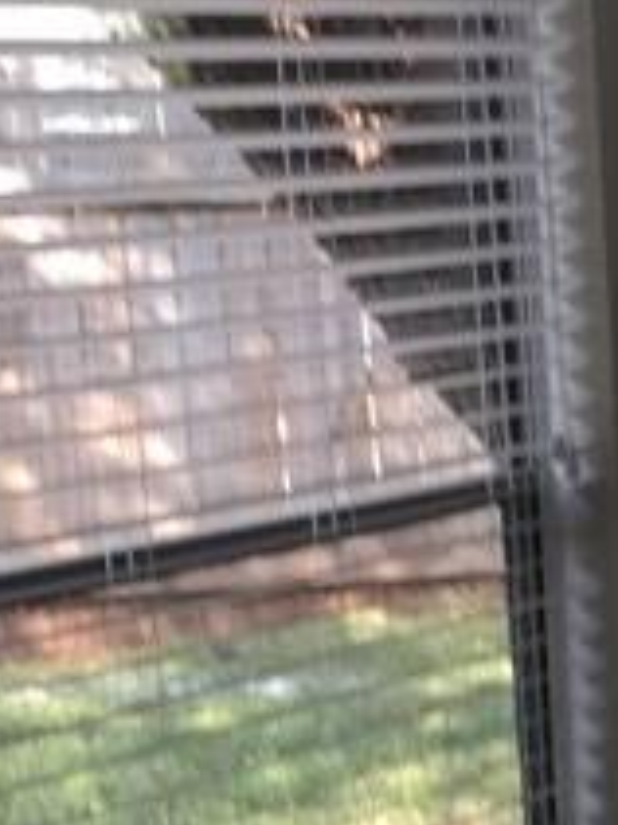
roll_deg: +0.2
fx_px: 3360
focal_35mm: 141
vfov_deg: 13.9
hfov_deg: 9.7
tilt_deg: -8.8
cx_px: 1295
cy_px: 708
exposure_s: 1/60
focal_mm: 4.15
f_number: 2.2
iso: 32
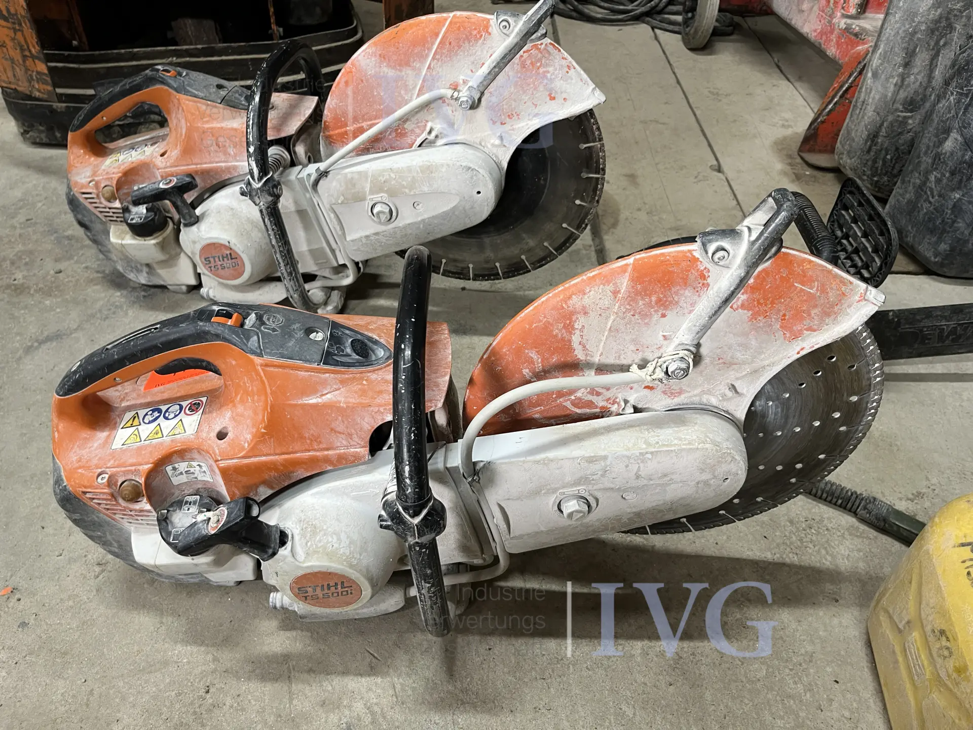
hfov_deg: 67.3
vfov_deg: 53.1
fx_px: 731
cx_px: 486
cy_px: 365
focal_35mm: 26
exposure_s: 1/50
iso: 100
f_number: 1.6
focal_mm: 5.1
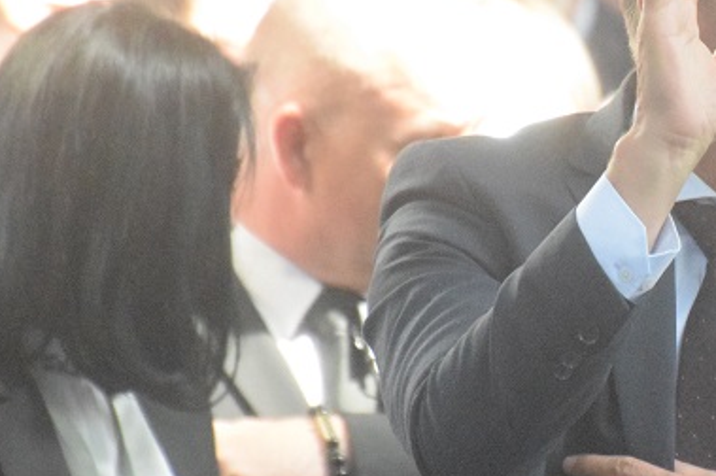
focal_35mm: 950
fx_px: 18878
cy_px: 246
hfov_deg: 2.2
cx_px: 699
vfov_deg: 1.4
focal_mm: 300
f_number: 5.6
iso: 12800
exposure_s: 1/500
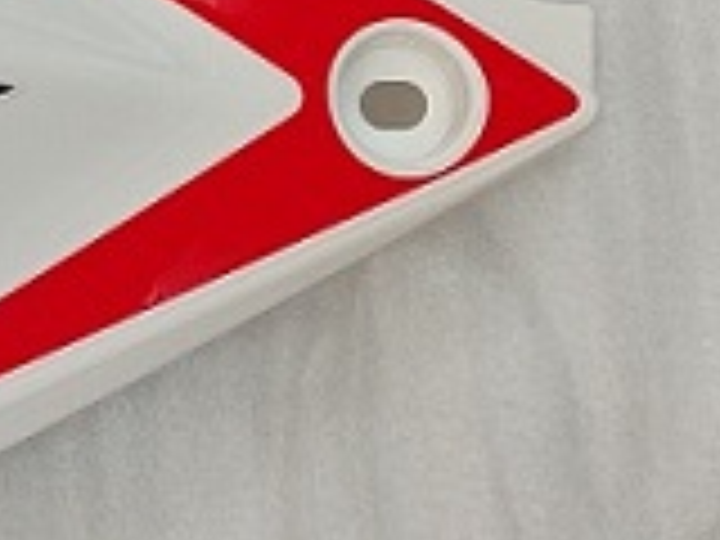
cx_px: -490
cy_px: 112
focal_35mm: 90
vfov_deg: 16.3
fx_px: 1872
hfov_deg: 18.2
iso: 446
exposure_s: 1/50
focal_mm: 5.95
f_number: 1.89
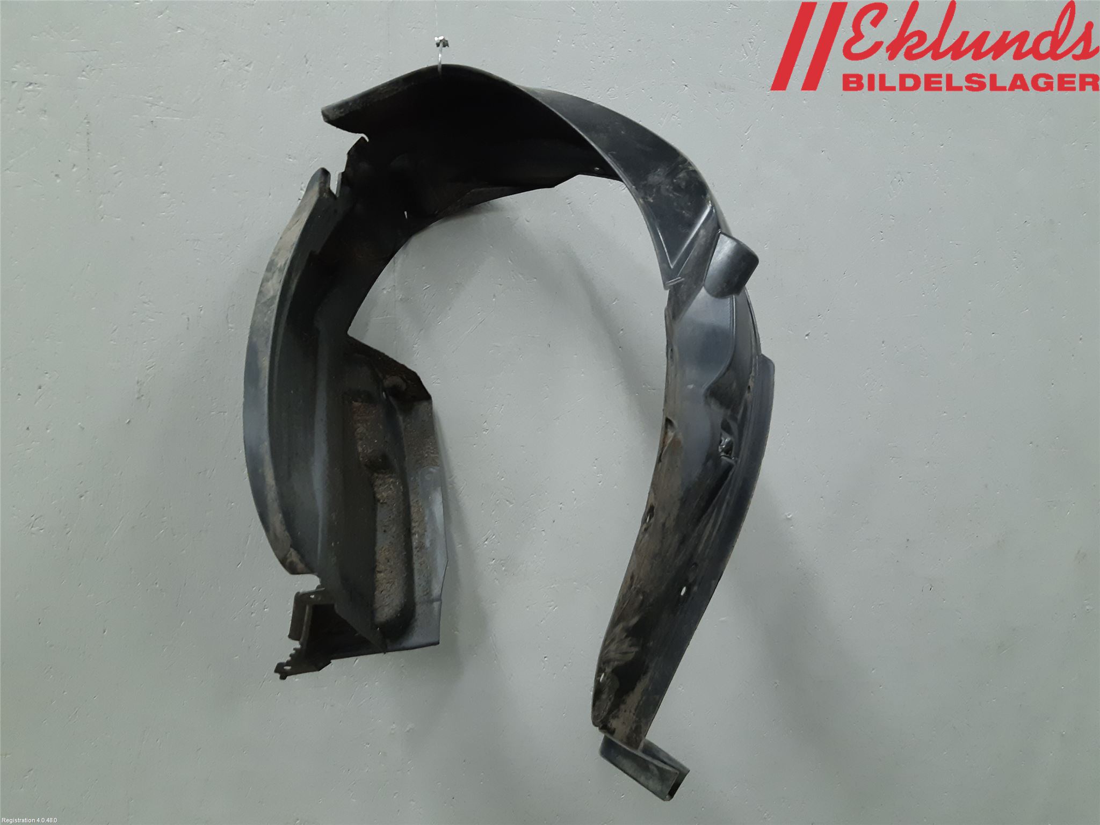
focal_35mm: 26
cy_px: 412
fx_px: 826
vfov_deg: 53.1
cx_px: 550
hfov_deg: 67.3
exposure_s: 1/50
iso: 200
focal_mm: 3.93
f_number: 1.7
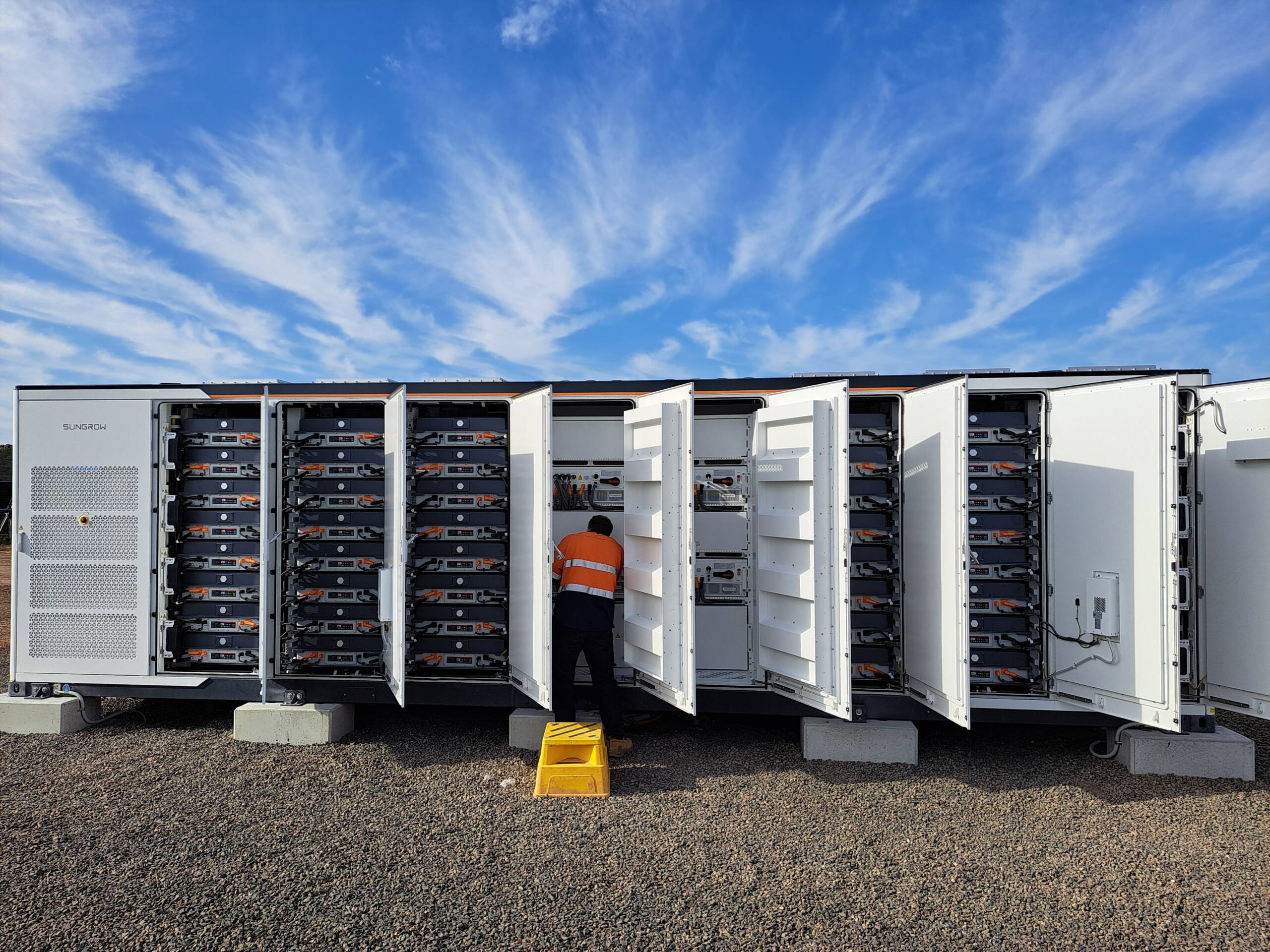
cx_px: 635
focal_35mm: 24
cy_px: 476
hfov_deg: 71.6
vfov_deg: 56.8
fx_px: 881
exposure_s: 1/1595
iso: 50
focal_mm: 5.23
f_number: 1.8
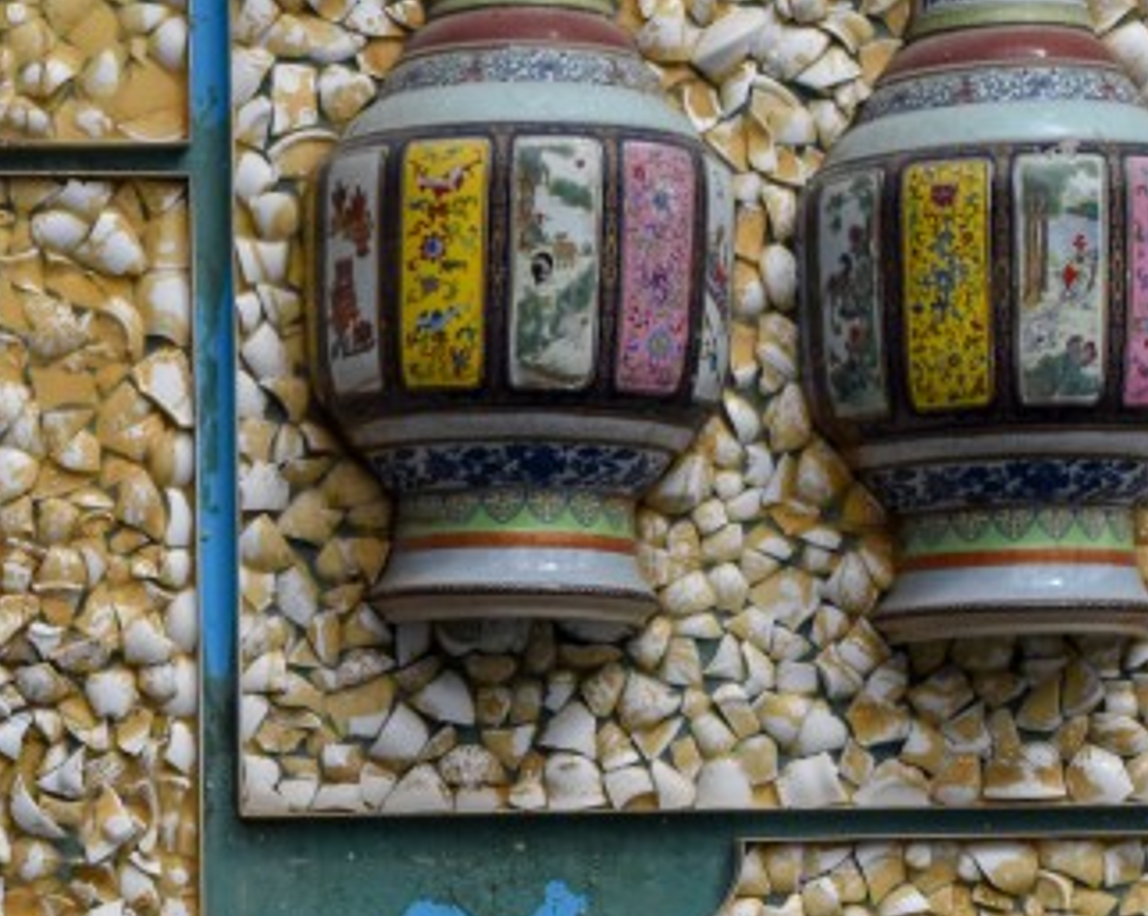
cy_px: 909
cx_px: -324
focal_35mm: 147
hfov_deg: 12.8
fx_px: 4976
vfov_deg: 10.4
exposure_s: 1/1500
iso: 400
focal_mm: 31
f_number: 5.6
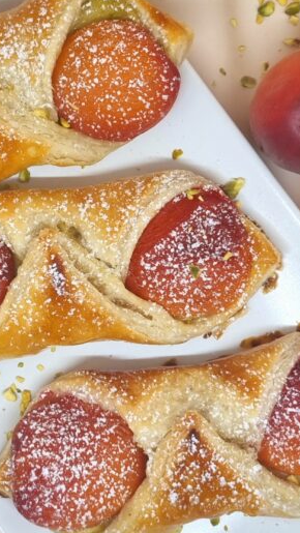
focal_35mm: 33
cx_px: 134
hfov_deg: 35.6
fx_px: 466
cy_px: 256
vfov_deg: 59.5
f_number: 1.8
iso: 64
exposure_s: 1/100
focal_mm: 5.4
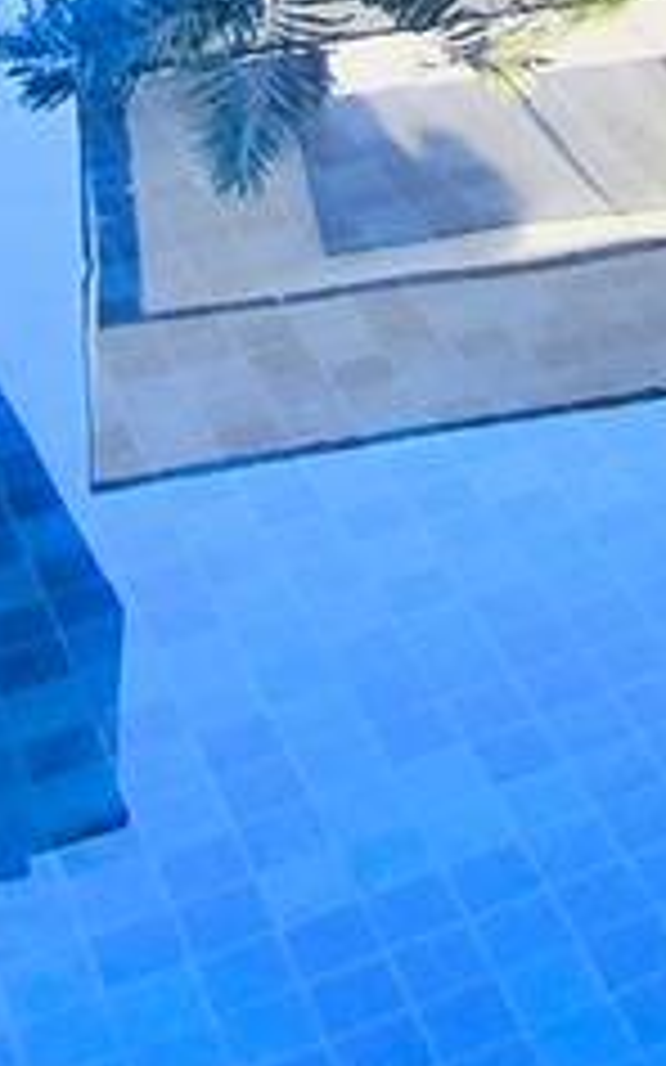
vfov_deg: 15.3
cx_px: 1256
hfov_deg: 11.6
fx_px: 2993
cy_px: -1205
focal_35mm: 103
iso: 50
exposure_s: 1/323
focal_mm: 1.65
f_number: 2.2
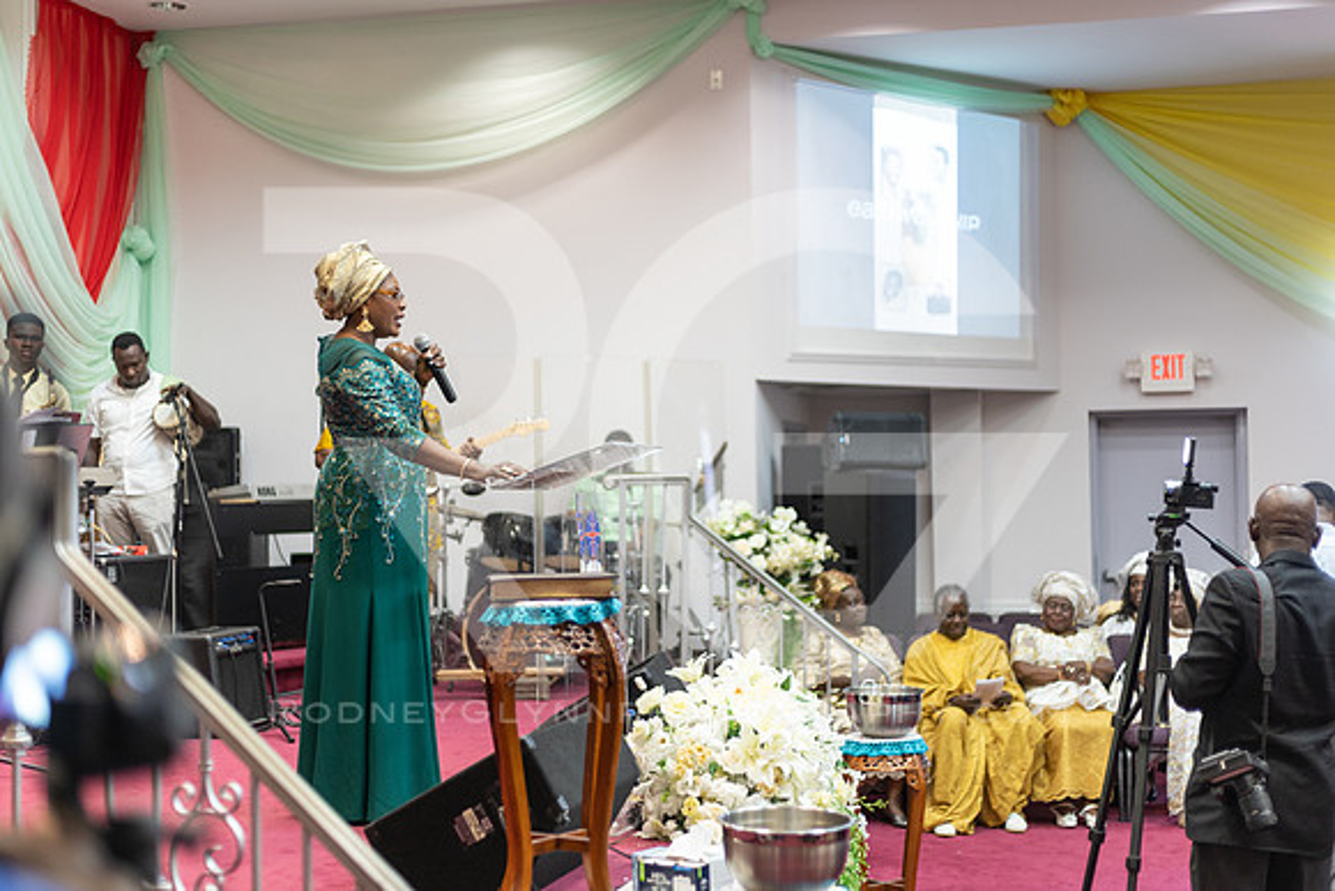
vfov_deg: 27.0
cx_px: 668
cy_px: 446
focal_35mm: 50
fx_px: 1855
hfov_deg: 39.6
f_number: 1.8
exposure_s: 1/125
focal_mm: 50
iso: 800
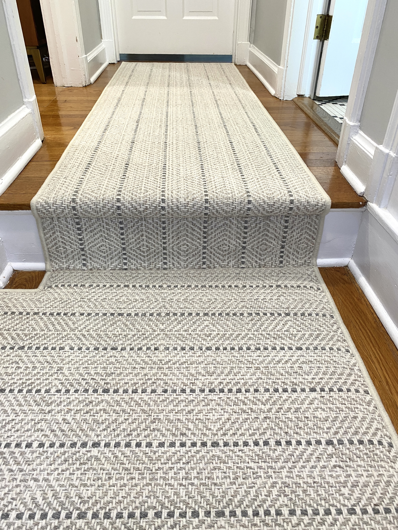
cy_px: 265
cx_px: 199
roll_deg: -1.1
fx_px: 399
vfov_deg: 67.3
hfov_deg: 53.1
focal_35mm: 26
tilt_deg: -32.6
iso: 100
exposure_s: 1/60
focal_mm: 4.25
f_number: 1.8
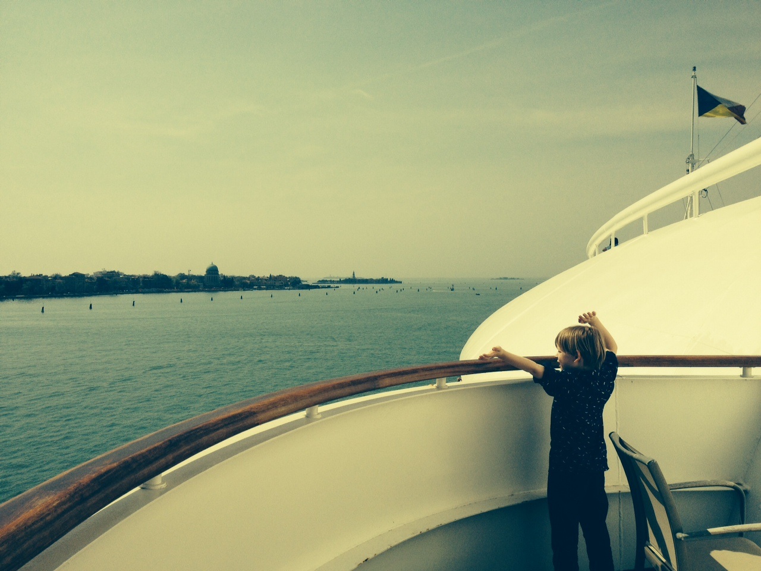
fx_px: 769
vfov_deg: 40.7
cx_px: 380
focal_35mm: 35
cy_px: 286
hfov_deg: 52.6
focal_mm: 4.28
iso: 50
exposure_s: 1/6135
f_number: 2.4
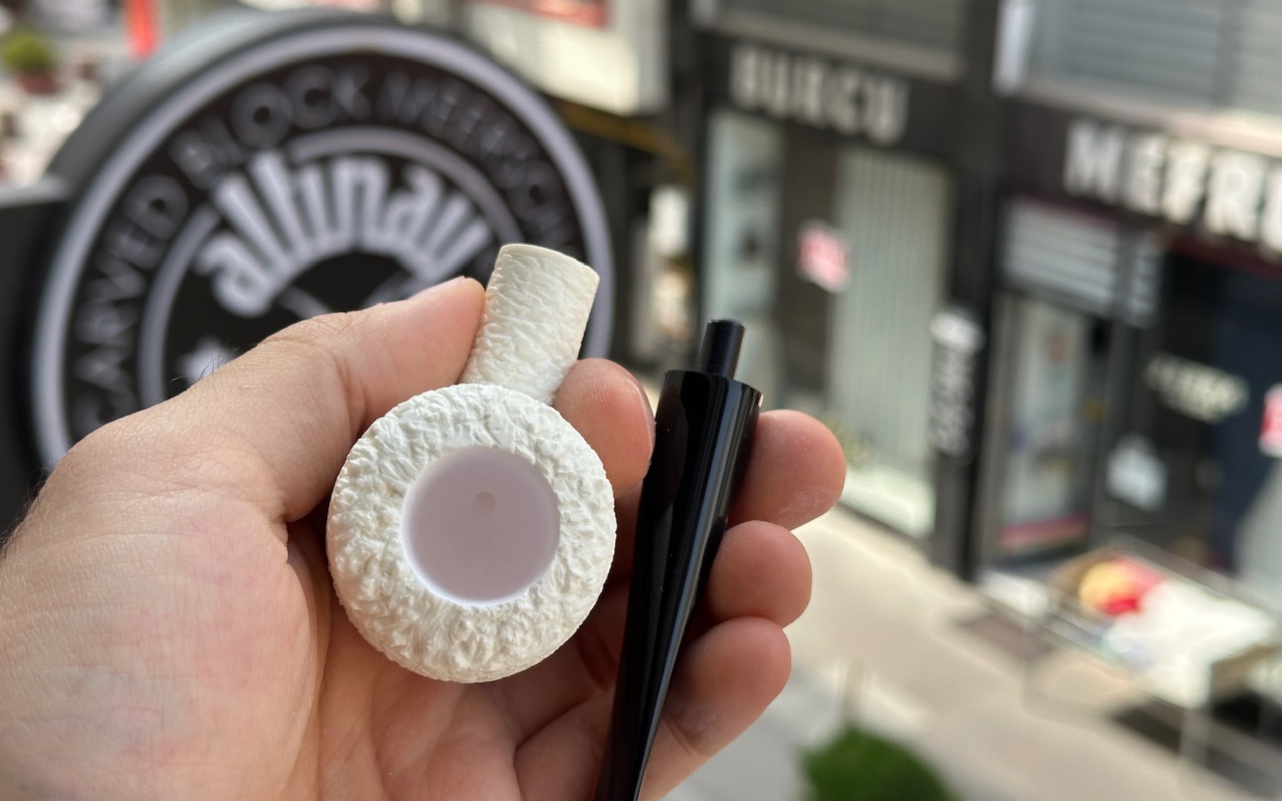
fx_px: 1782
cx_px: 642
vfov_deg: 25.3
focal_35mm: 51
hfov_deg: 39.6
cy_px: 382
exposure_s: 1/623
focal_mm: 6.86
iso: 64
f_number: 1.78
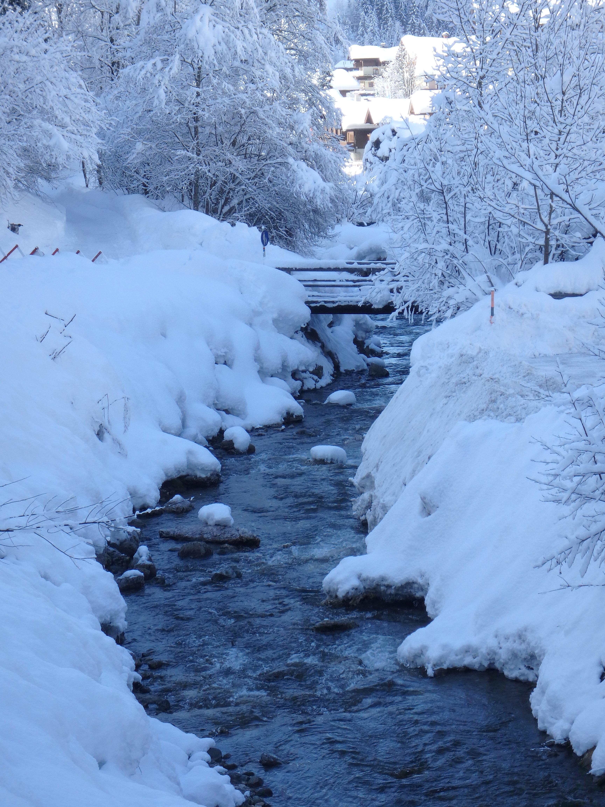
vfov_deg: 23.8
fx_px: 1911
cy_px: 404
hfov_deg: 18.0
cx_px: 302
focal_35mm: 82
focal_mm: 14.6
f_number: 5.3
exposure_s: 1/250
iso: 125
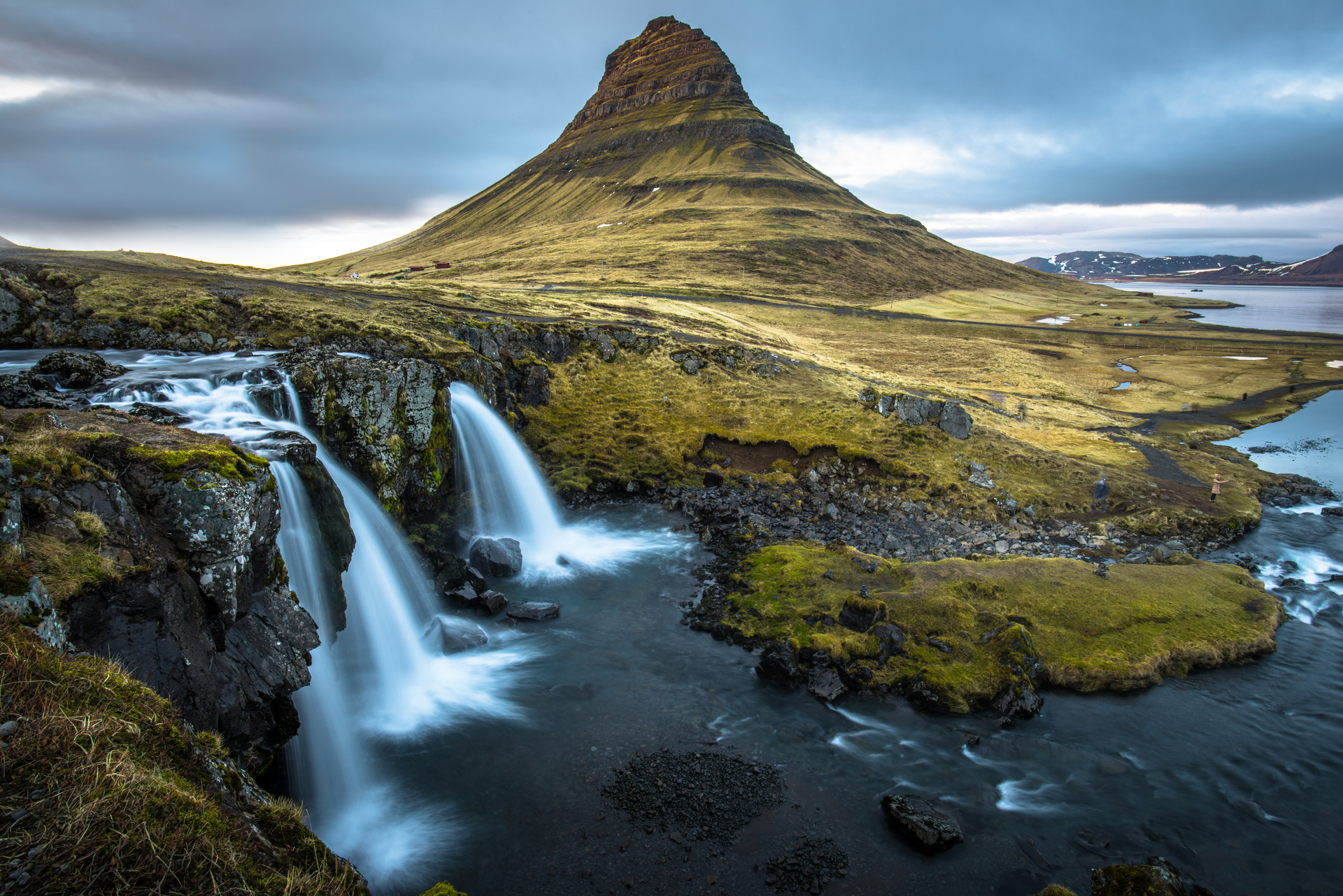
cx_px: 672
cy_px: 448
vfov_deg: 62.0
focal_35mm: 20
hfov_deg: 84.0
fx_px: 746
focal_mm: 20
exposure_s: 2
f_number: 16
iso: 50
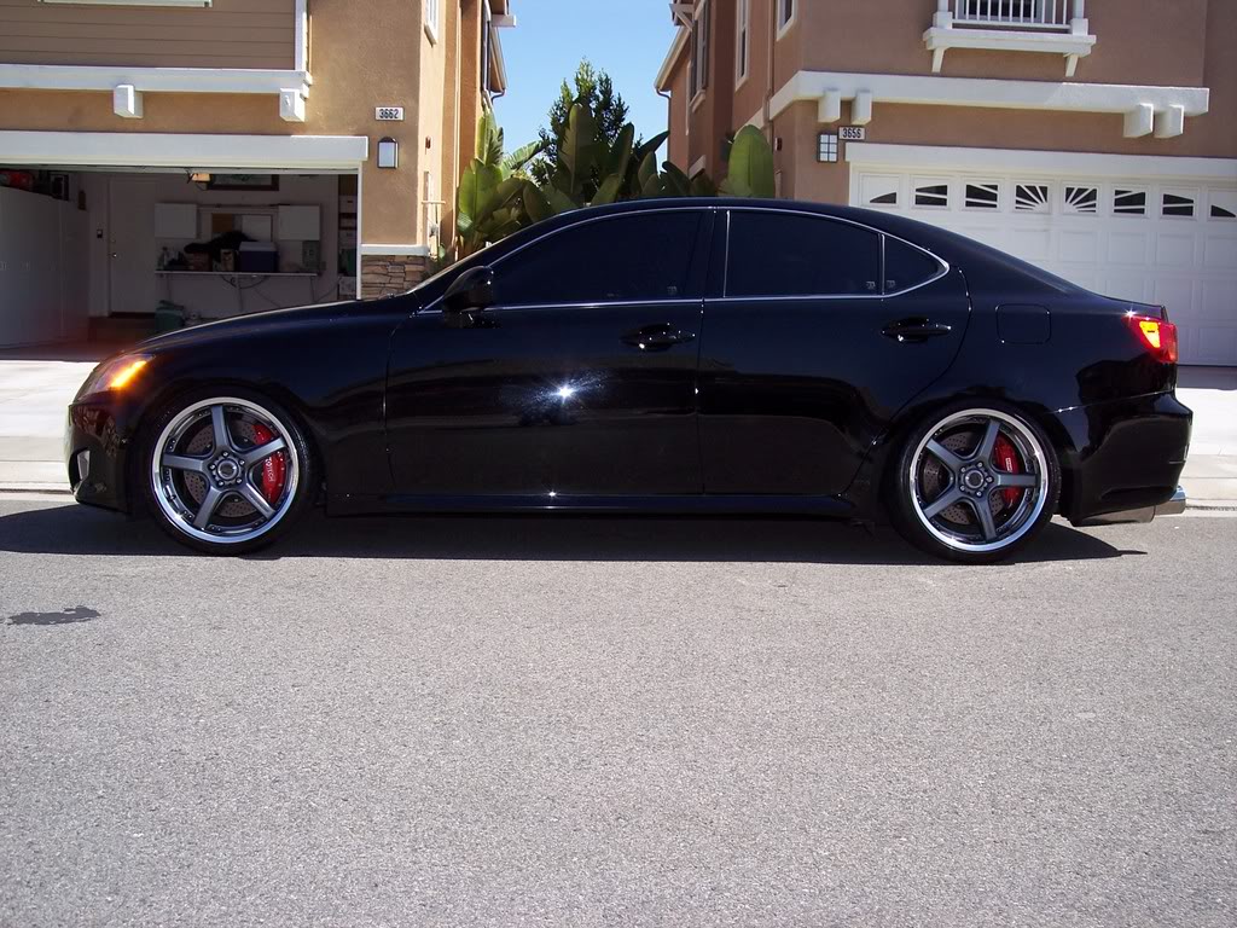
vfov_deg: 36.8
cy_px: 464
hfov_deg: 47.9
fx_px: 1394
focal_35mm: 39
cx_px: 618
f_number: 4
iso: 100
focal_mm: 8
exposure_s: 1/750
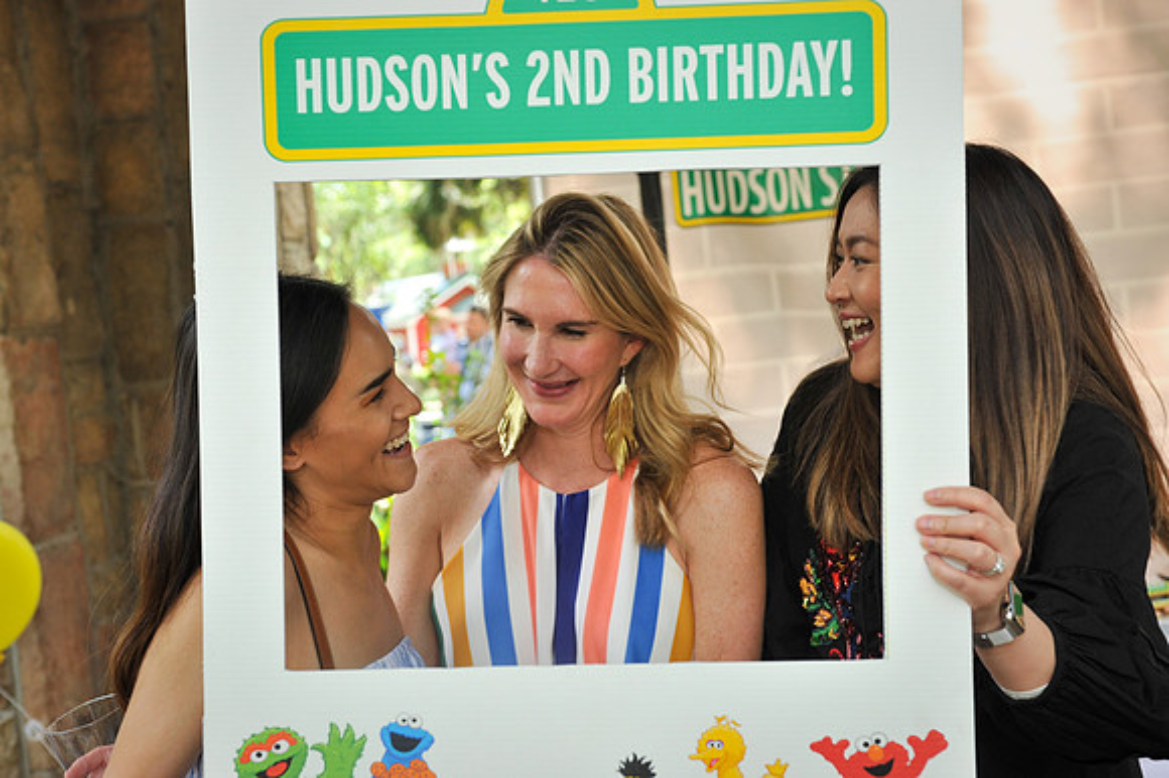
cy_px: 389
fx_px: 1688
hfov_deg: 38.2
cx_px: 584
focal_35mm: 52
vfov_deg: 26.0
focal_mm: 52
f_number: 5.6
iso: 640
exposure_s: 1/160
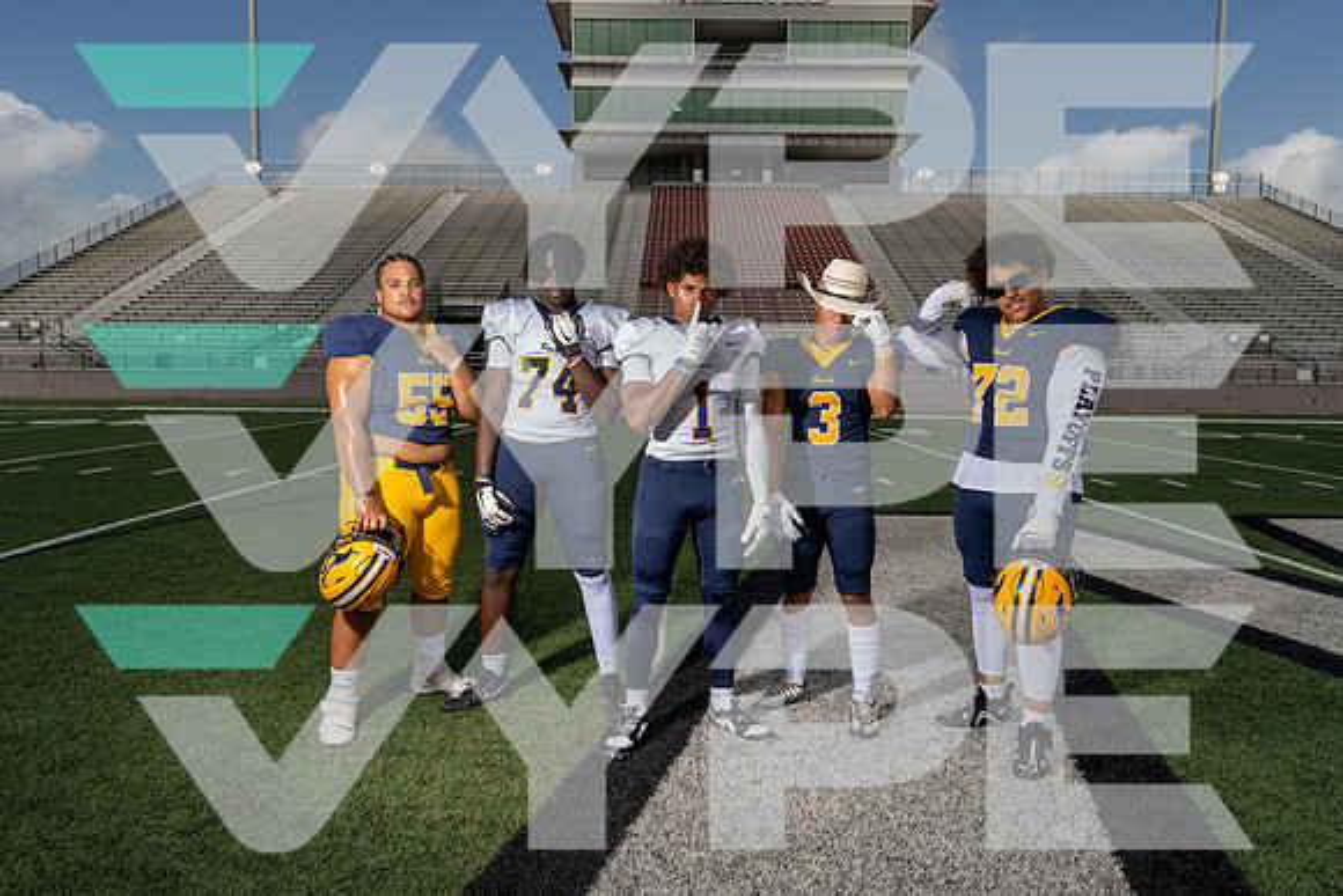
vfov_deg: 49.6
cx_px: 672
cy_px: 448
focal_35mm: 26
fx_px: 970
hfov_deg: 69.4
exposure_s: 1/250
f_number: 11
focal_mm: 26
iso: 100
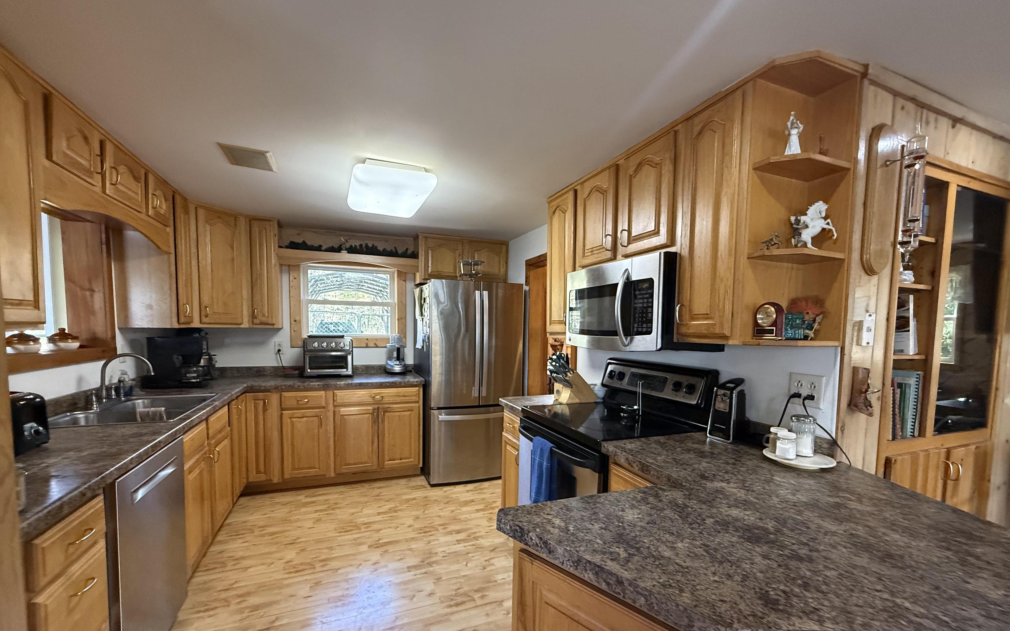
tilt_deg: -3.3
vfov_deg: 74.5
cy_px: 356
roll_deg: -1.2
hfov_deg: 101.5
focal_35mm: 15
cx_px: 505
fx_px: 413
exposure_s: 1/120
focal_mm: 2.22
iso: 640
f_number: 2.2
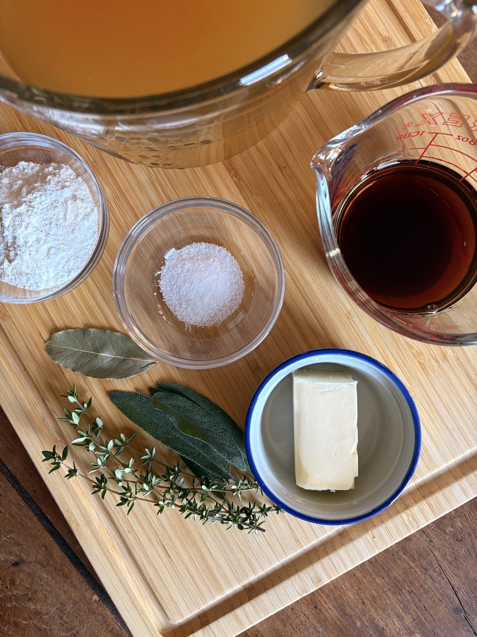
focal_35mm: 26
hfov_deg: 53.1
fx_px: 478
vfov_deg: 67.3
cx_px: 238
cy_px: 318
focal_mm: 5.96
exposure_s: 1/60
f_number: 1.6
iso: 160
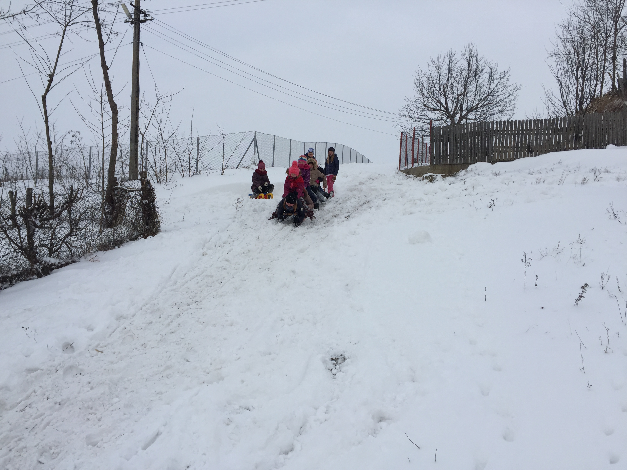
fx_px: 525
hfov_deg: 61.7
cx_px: 314
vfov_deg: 48.2
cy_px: 235
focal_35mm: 29
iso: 32
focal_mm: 4.15
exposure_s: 1/3300
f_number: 2.2
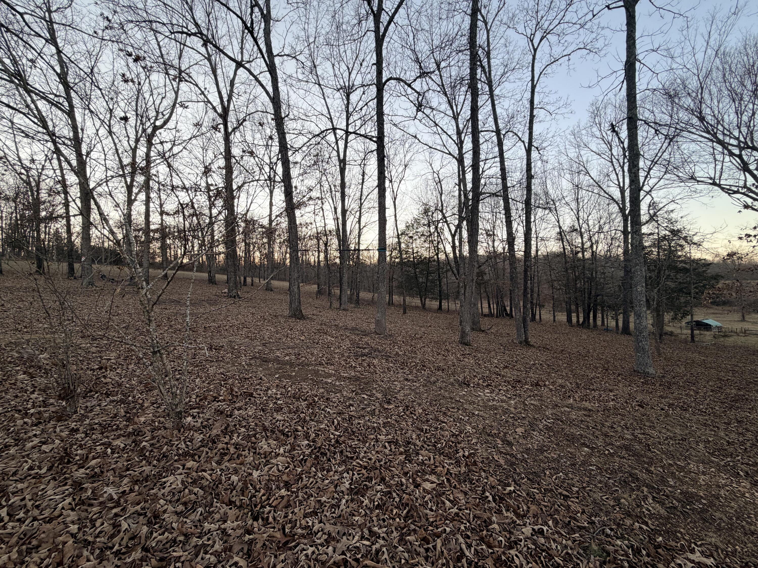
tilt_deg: +0.9
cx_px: 379
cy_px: 284
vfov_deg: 85.7
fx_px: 307
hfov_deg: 102.1
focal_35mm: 14
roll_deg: +1.9
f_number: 2.2
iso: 64
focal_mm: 2.22
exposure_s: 1/121
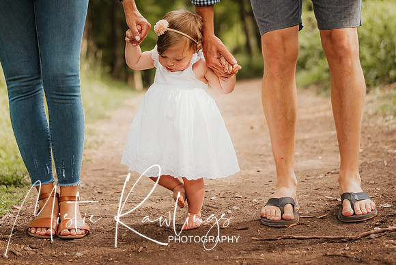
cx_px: 176
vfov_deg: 15.1
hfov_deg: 22.5
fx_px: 994
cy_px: 64
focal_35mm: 90
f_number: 2
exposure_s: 1/1250
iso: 400
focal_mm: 50
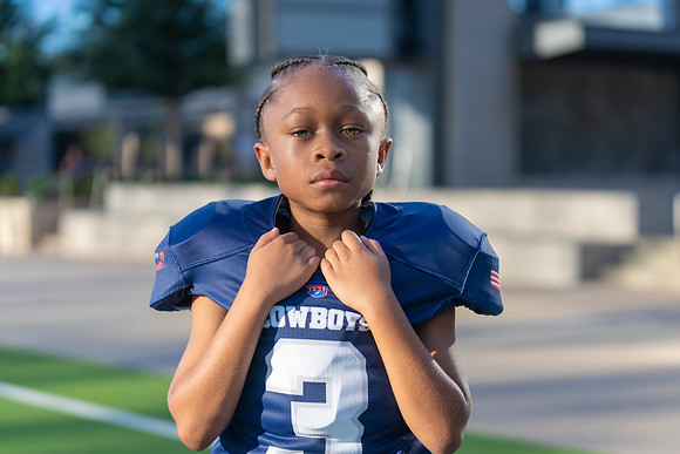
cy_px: 227
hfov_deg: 28.3
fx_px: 1350
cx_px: 340
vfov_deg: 19.1
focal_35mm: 71
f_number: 2.8
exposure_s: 1/500
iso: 100
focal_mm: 70
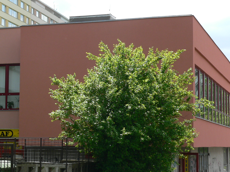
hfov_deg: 22.5
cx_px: 102
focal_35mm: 87
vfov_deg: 17.0
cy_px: 101
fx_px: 578
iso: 80
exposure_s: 1/320
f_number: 4
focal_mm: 9.6
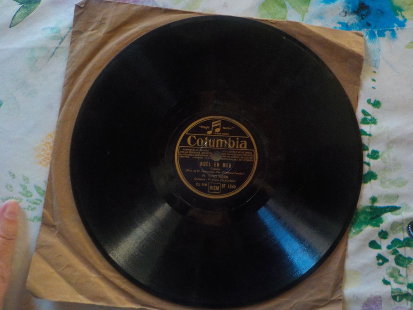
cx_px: 206
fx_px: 358
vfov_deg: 46.8
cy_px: 155
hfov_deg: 60.0
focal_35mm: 30
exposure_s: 1/25
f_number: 3.3
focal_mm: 4.1
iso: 400
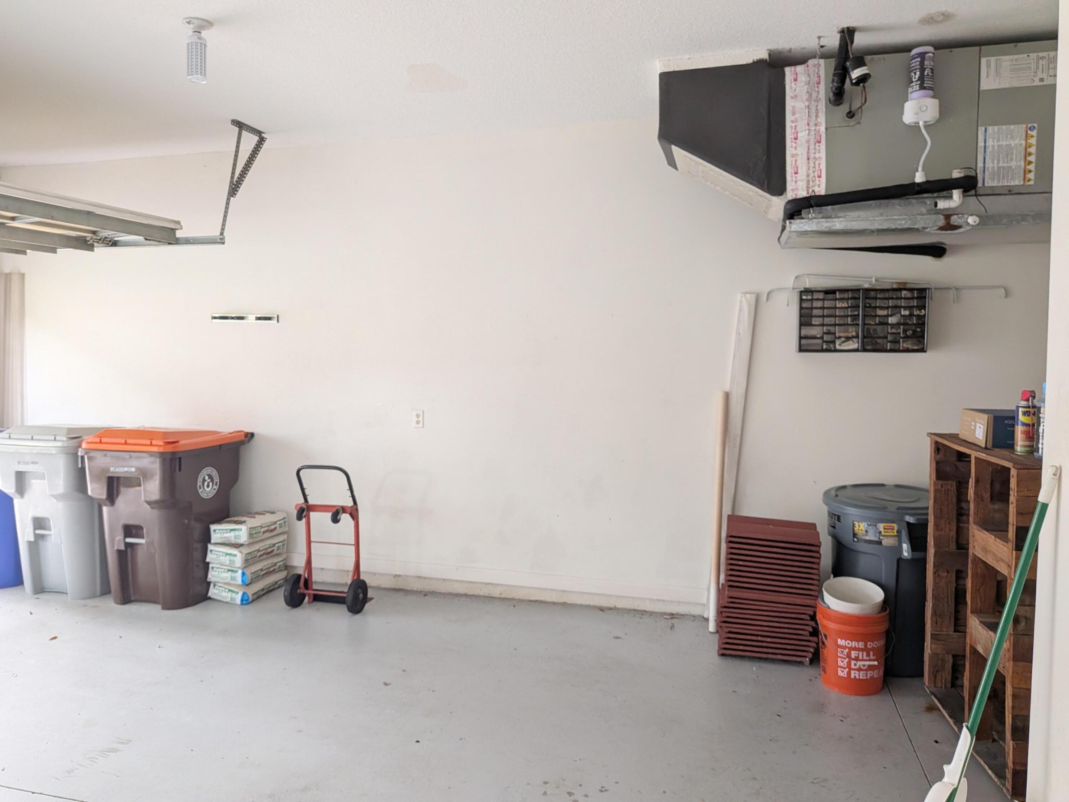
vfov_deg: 56.8
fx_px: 741
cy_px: 401
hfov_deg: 71.6
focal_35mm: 24
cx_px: 534
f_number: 1.7
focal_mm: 4.53
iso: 319
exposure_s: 1/85
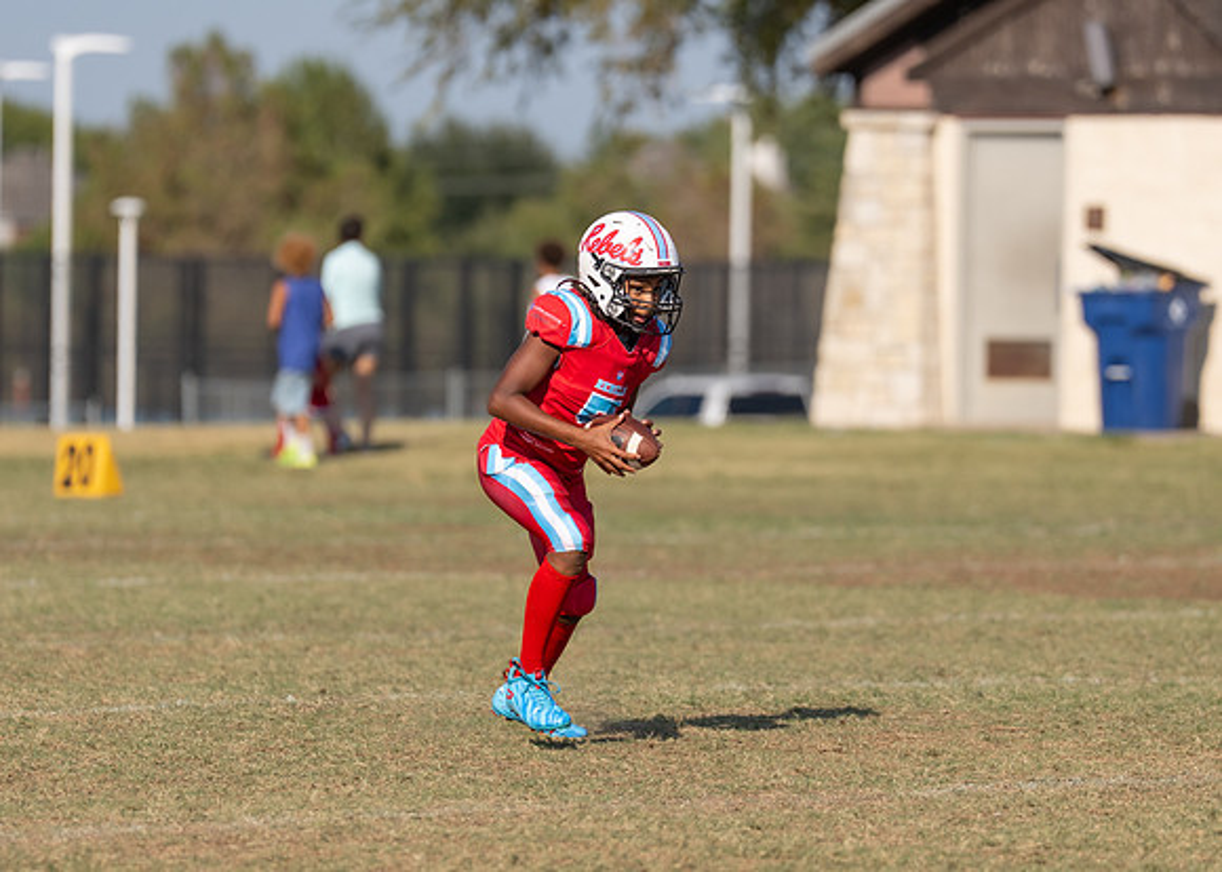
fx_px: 12100
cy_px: 470
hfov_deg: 5.8
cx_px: 620
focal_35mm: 349
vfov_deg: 4.1
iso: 125
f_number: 3.2
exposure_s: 1/3200
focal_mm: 200
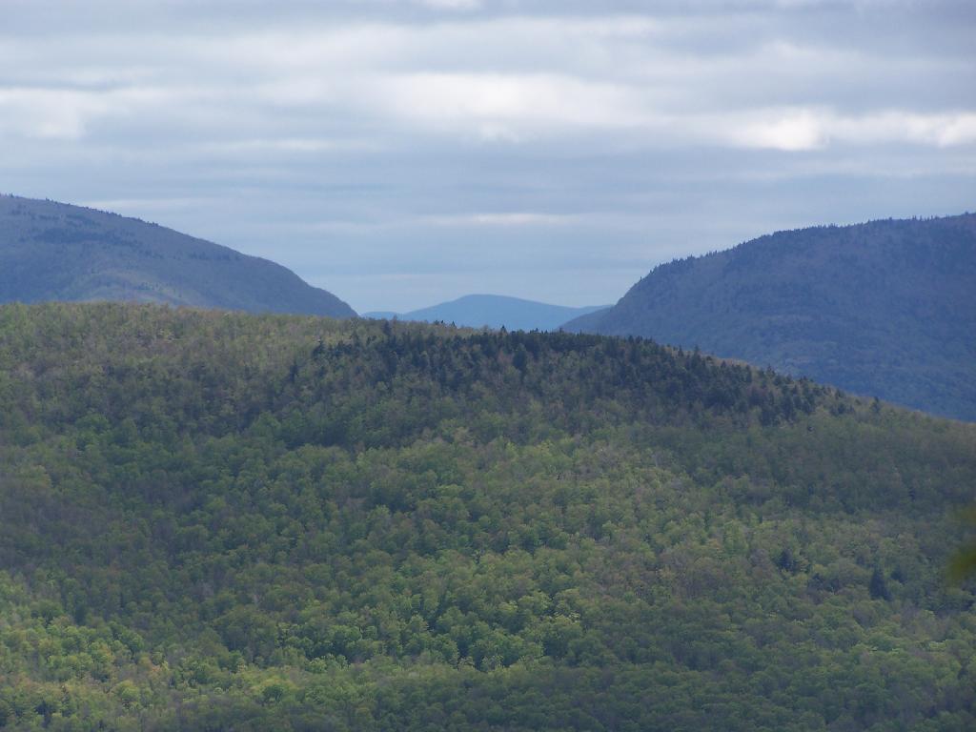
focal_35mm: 238
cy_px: 366
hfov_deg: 8.3
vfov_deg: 6.2
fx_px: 6710
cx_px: 488
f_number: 4.5
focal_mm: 39.5
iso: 80
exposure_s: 1/640
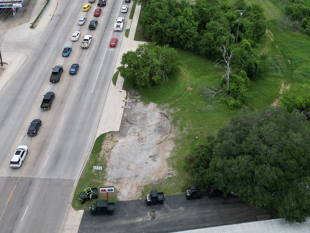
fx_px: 466
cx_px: 163
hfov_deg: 36.8
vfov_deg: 26.5
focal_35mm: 52
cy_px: -2
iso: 140
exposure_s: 1/2000
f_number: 1.7
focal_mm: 6.72
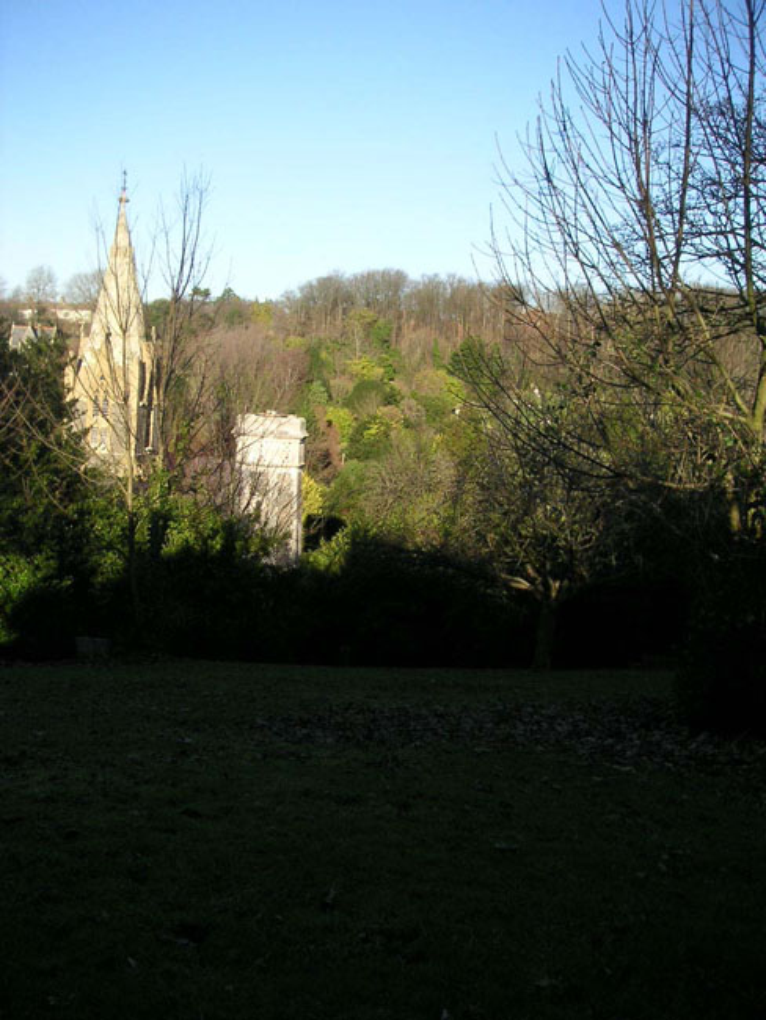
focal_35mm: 37
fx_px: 1091
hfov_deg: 38.7
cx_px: 383
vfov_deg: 50.1
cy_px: 510
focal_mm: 5.7
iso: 50
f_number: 2.8
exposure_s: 1/500
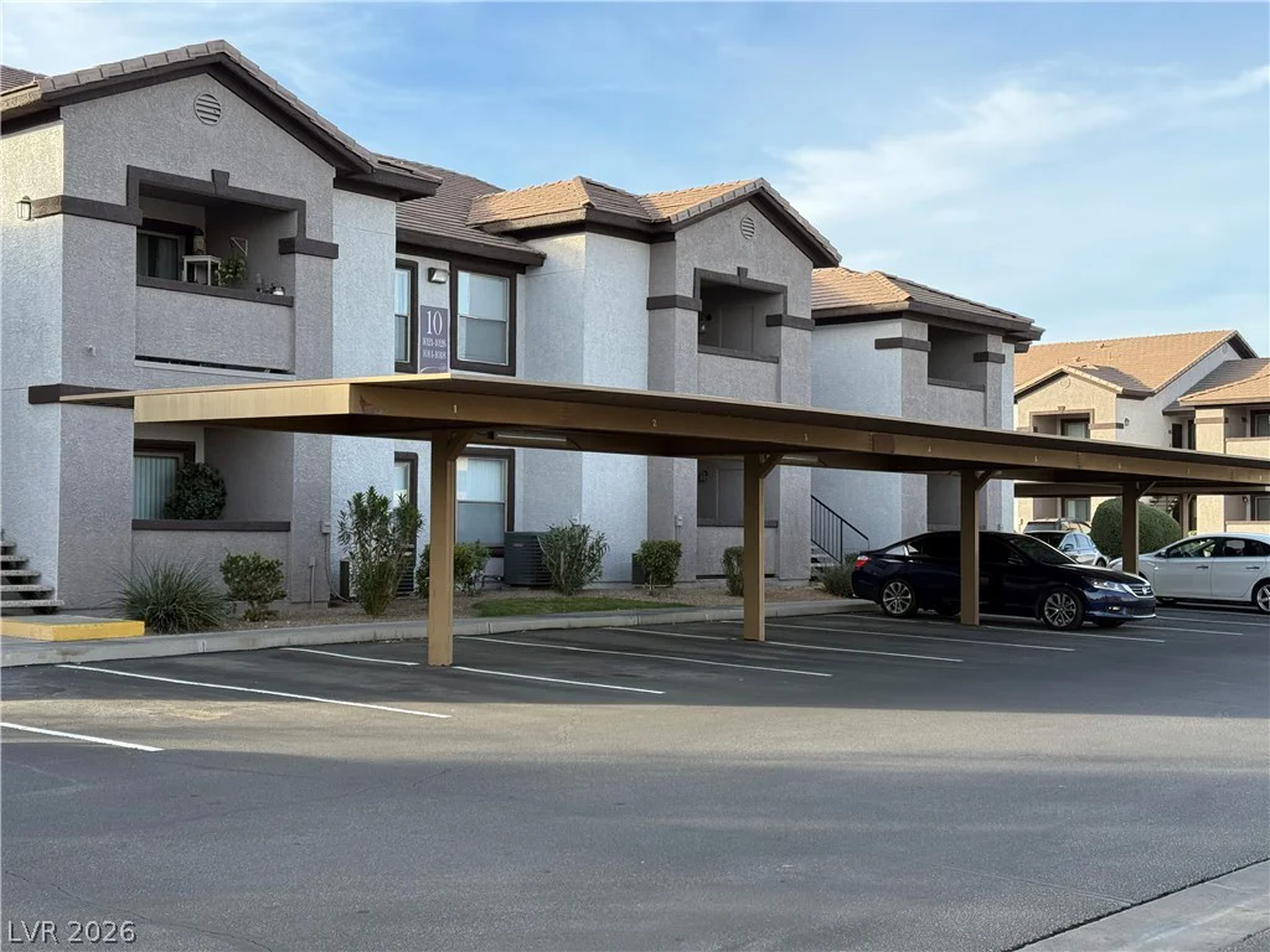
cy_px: 476
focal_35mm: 48
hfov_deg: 39.7
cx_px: 635
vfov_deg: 30.3
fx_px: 1761
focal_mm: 6.76
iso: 80
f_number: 1.78
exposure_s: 1/1116
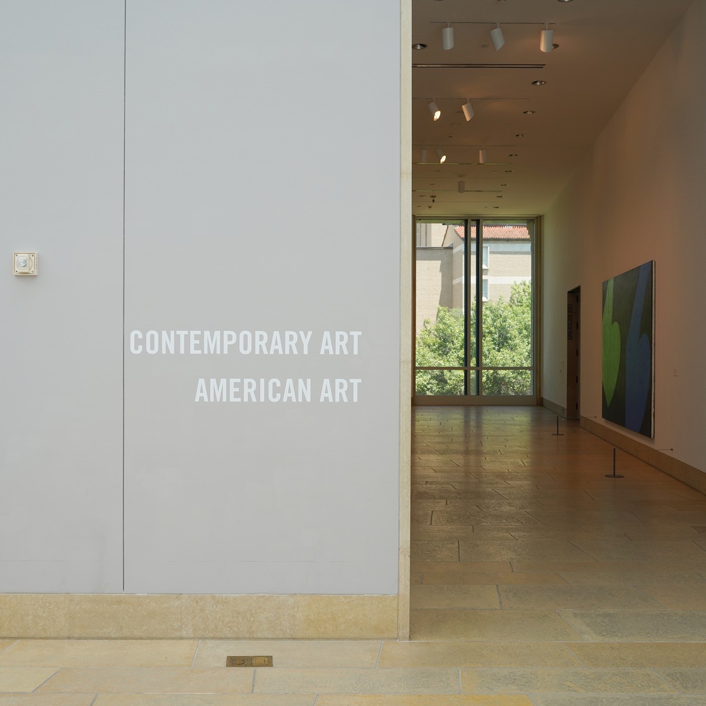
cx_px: 298
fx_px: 831
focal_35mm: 36
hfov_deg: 45.9
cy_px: 352
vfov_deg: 46.0
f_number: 6.3
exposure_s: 1/100
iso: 400
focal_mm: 28
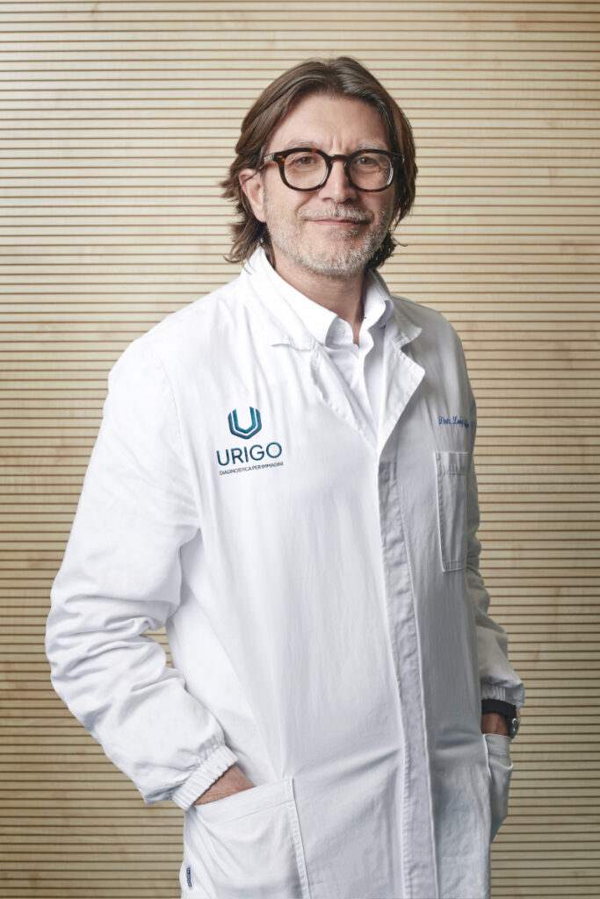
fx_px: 1249
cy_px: 450
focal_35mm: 50
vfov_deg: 39.6
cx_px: 300
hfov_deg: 27.0
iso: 125
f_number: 6.3
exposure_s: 1/250
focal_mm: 50
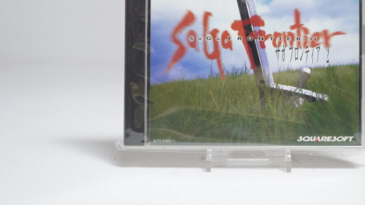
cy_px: 39
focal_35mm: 71
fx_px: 687
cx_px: 246
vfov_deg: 16.8
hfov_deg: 29.5
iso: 100
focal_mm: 45
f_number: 5.6
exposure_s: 1/5
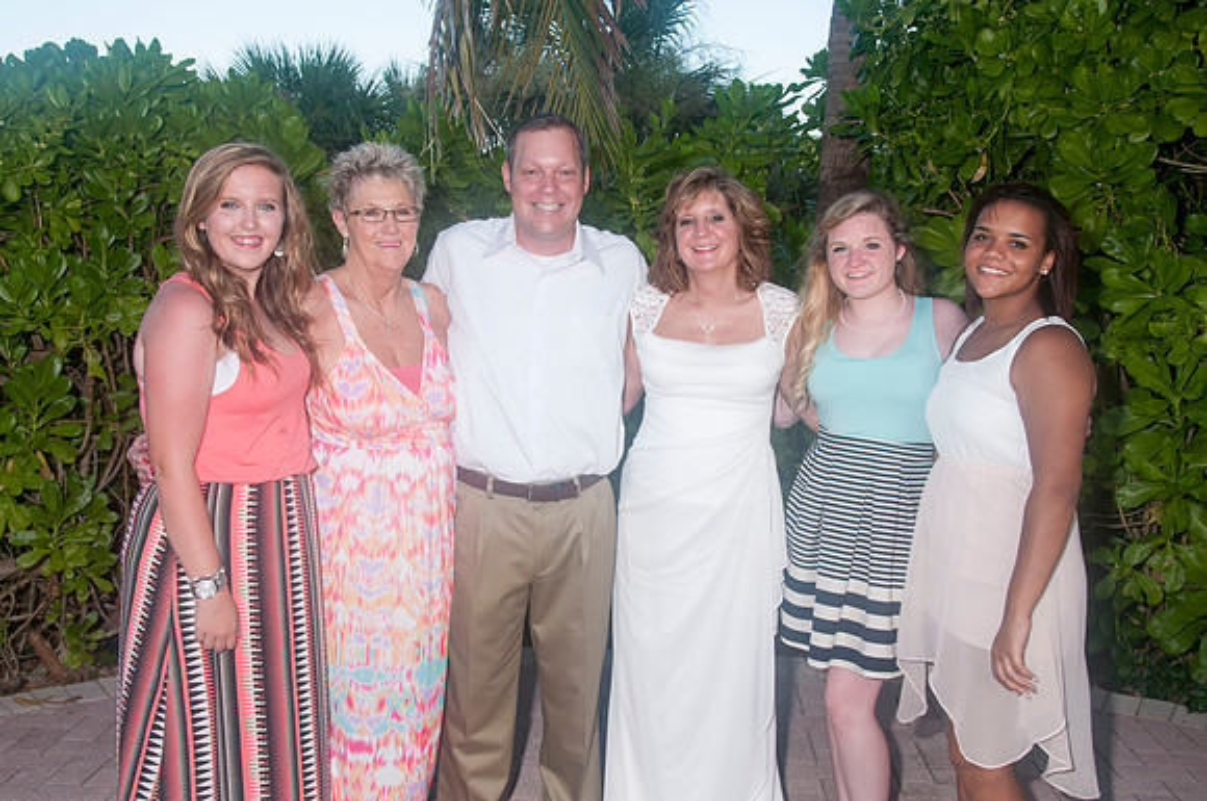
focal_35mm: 39
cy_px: 400
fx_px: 1306
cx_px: 604
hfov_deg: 49.6
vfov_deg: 34.1
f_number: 9
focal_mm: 26
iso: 200
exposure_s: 1/125
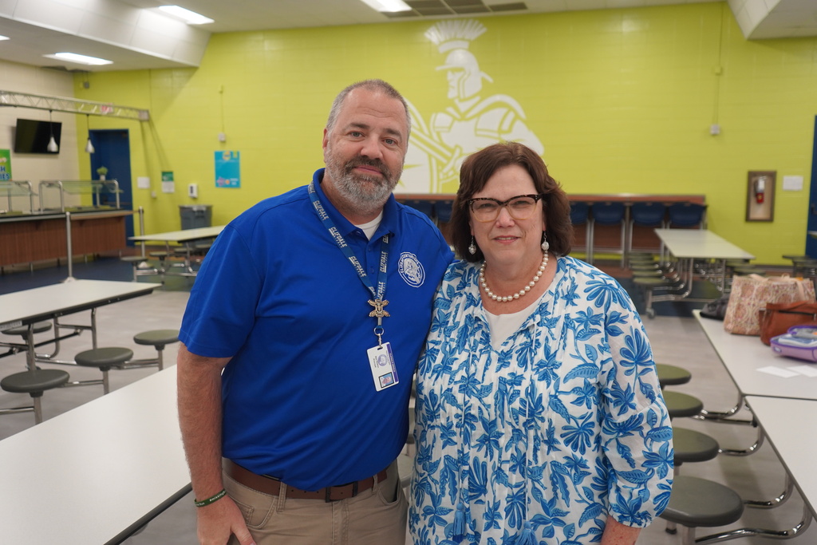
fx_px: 704
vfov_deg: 42.3
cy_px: 272
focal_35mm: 31
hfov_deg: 60.3
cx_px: 408
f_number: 4
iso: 1000
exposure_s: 1/160
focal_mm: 31
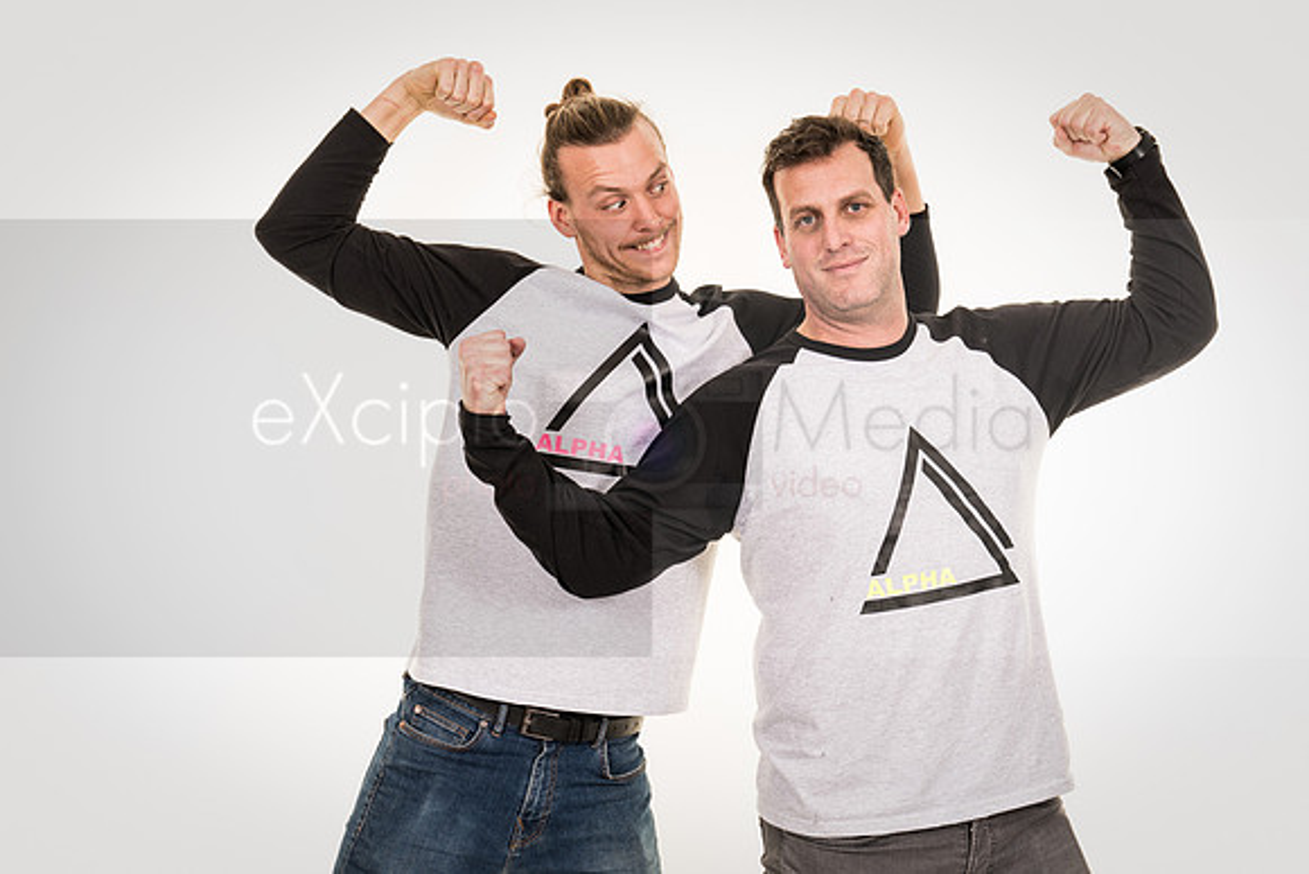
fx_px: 2152
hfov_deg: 33.8
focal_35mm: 59
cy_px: 420
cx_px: 679
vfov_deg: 22.9
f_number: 9
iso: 100
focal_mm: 57
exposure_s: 1/125
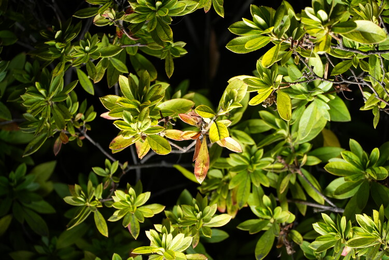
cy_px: 130
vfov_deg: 7.8
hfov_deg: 11.6
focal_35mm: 177
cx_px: 194
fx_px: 1912
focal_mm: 118
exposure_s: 1/125
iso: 640
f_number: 5.6
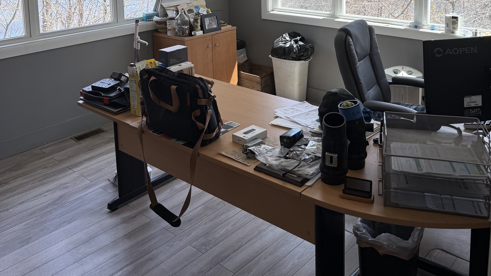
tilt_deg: -8.0
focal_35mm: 35
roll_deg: +0.8
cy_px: -1
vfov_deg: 31.2
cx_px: 245
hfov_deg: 56.6
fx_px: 456
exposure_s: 1/297
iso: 80
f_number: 1.78
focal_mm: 6.76
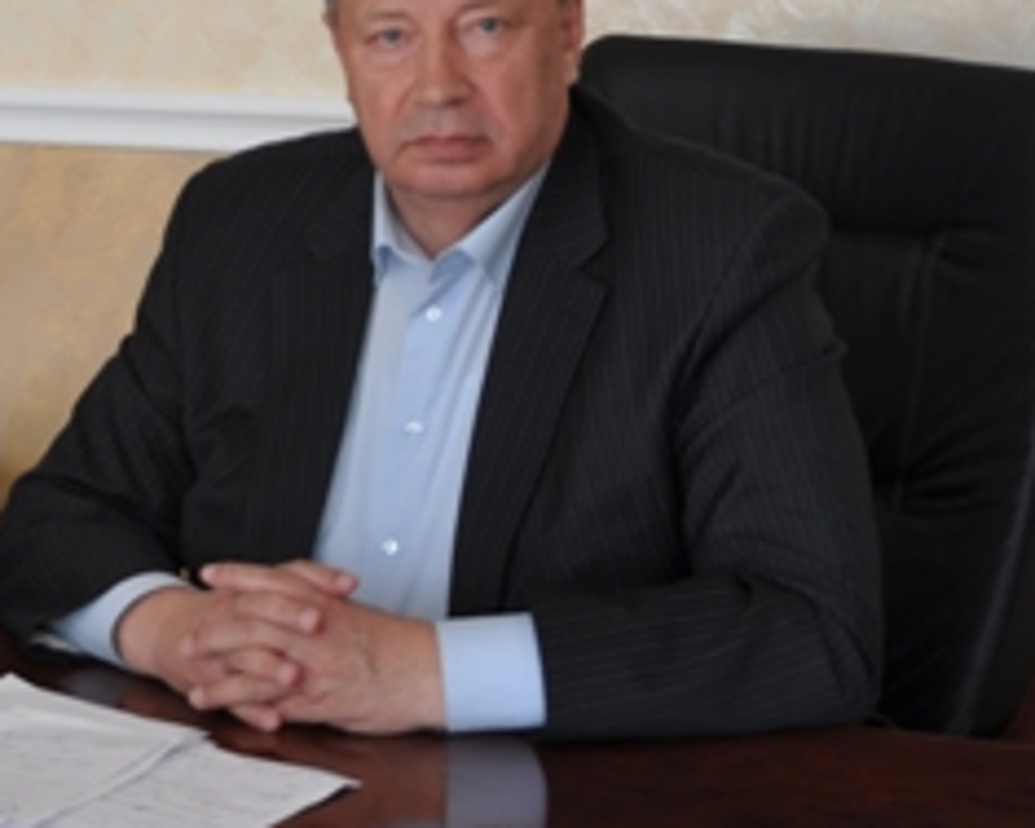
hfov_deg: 17.7
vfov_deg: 14.1
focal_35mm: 107
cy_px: -29
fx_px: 3278
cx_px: 92
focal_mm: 28
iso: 200
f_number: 4
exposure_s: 1/30
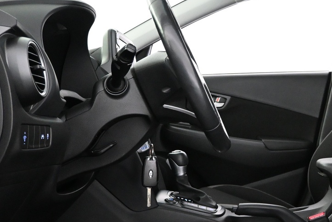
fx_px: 527
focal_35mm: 57
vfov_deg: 23.7
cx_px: 240
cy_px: 84
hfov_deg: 34.4
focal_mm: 17
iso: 4000
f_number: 3.5
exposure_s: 1/60
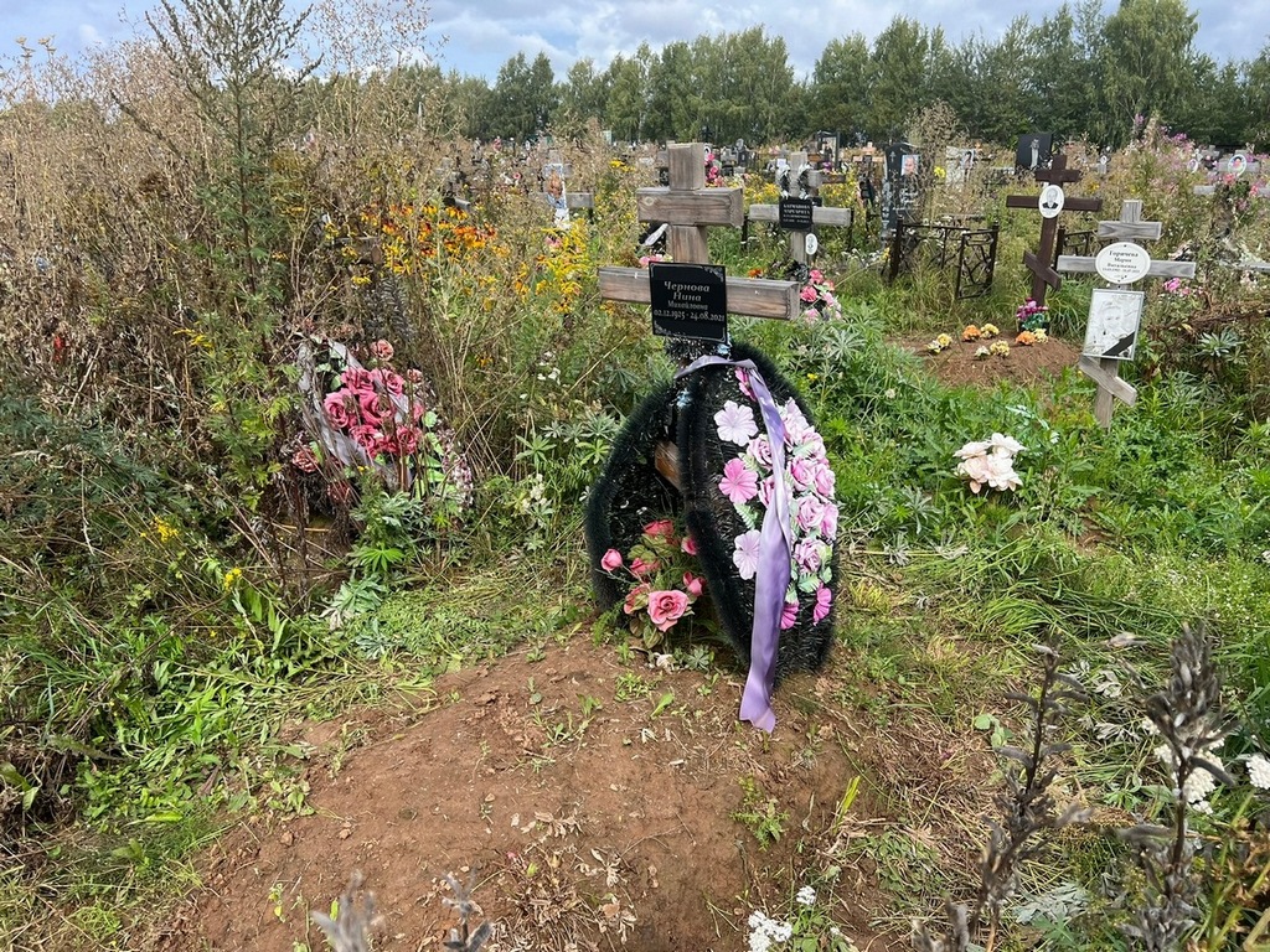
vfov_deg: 53.1
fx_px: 954
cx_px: 635
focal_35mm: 26
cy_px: 476
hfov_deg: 67.3
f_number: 1.5
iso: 50
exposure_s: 1/2165
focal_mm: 5.7
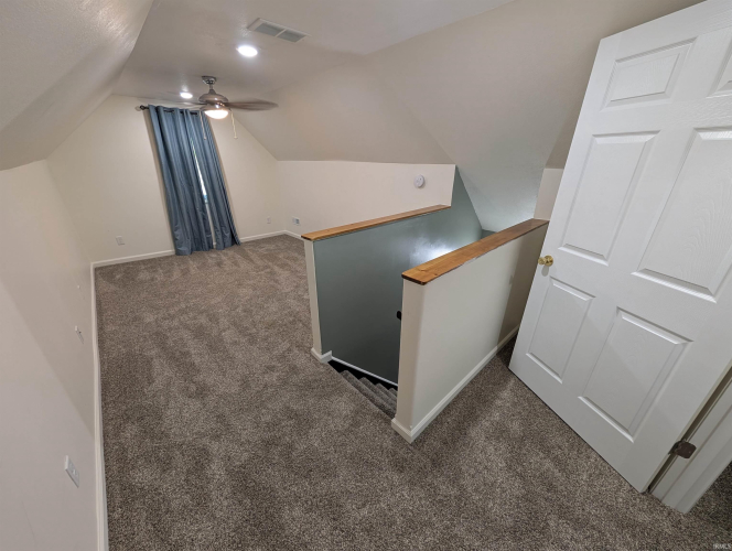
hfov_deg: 110.5
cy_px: 276
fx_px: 254
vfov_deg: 94.6
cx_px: 366
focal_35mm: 12
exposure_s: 1/24
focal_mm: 2.02
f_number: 1.7
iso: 62
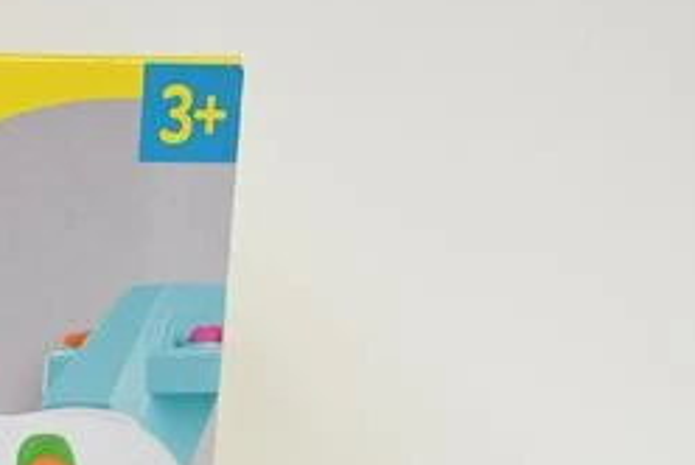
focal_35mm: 89
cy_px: 543
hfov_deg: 20.2
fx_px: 1724
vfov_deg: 14.9
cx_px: -294
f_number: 3.8
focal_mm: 20.5
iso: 400
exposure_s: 1/200
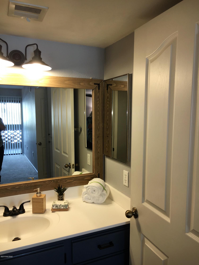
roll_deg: +0.1
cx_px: 100
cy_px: 132
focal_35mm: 29
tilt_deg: -6.3
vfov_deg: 61.7
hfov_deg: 48.2
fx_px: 222
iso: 25
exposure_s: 1/30
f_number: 2.2
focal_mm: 4.15
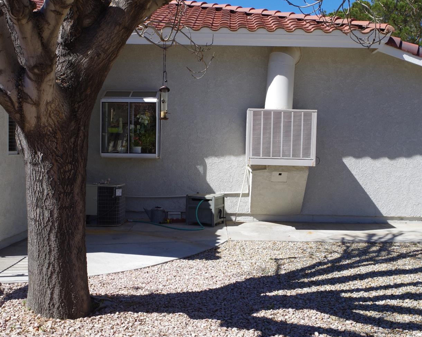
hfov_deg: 41.2
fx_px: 562
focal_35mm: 45
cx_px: 215
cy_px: 166
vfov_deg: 33.4
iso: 200
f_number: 11
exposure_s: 1/125
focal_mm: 26.25
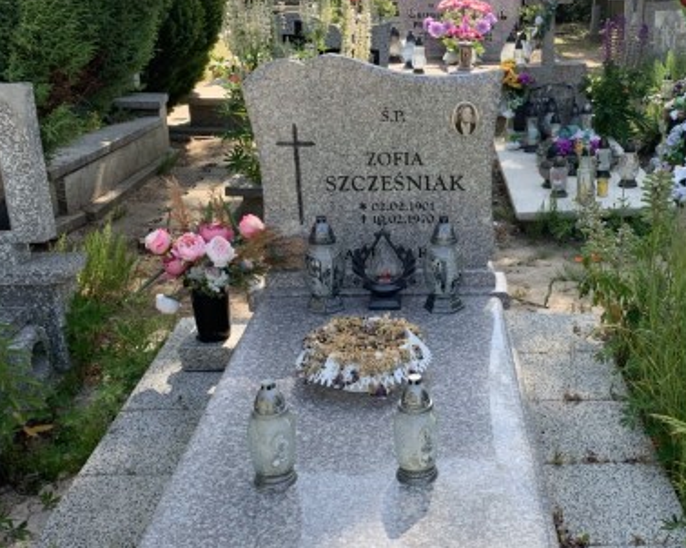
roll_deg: -1.1
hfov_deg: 42.1
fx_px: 873
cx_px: 477
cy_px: 319
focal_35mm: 43
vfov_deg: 34.8
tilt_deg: -16.8
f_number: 1.8
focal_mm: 4.25
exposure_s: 1/573
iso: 25
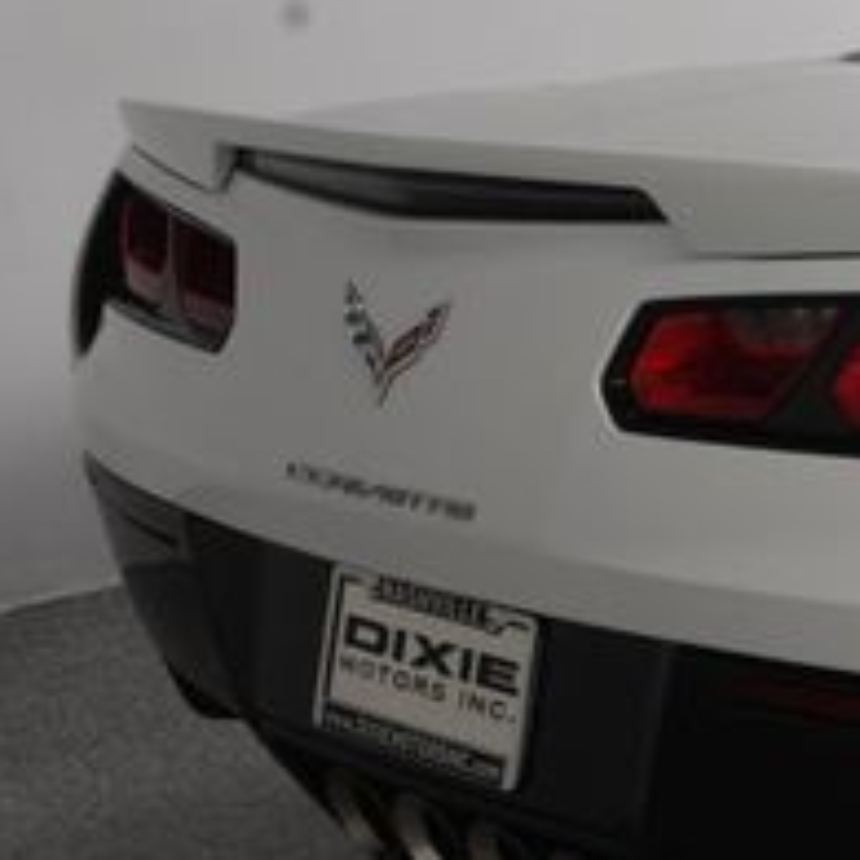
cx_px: 1261
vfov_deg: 18.3
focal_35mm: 95
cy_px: 437
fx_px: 2670
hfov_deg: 16.7
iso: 100
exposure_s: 1/160
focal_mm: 23
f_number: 11
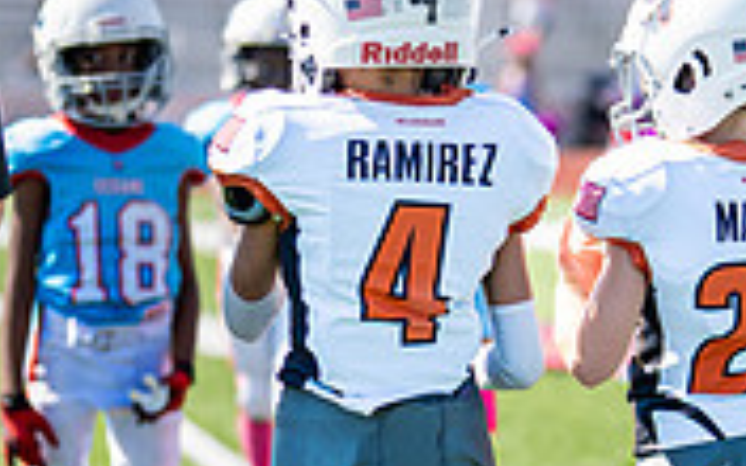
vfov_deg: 6.5
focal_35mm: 201
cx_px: 530
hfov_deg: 10.4
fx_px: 4087
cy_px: 348
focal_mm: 50
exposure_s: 1/3200
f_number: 1.2
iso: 100
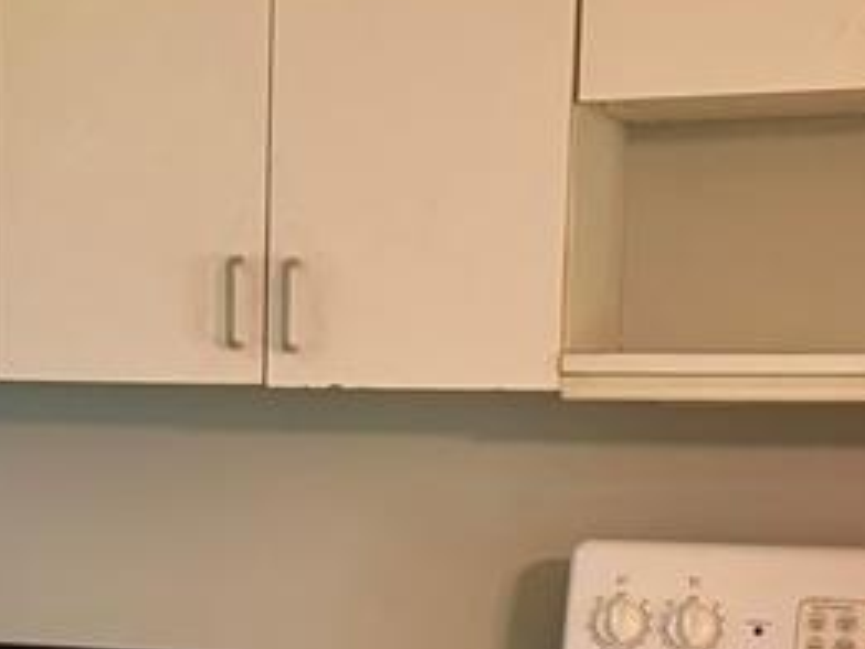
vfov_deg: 15.4
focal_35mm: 94
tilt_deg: -8.4
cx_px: 146
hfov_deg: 20.6
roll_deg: -1.2
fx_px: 2350
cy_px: 702
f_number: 1.78
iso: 320
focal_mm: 6.76
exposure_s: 1/60
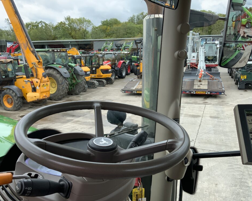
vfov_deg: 47.1
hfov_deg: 57.1
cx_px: 114
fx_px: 231
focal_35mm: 31
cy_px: 103
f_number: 1.8
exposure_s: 1/394
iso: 16
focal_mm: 3
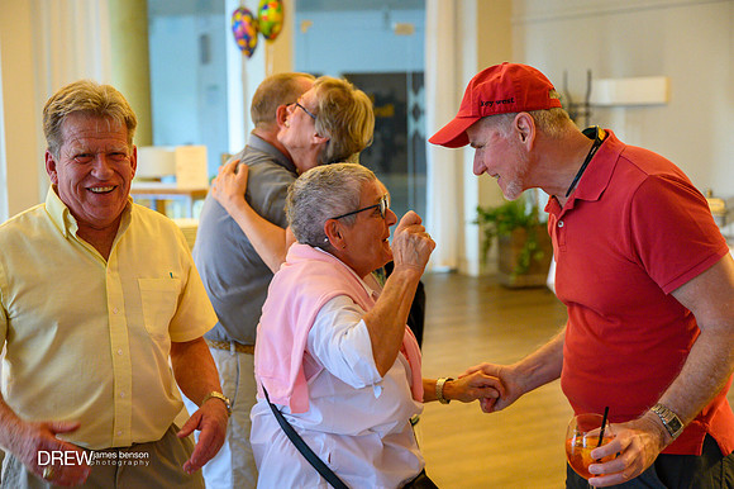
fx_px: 1182
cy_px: 244
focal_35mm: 58
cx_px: 367
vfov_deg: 23.4
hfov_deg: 34.5
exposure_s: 1/200
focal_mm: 58
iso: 2500
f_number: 3.5
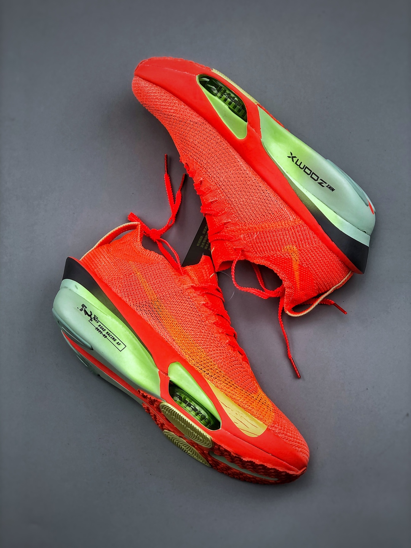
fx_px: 902
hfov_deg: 25.7
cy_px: 274
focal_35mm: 57
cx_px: 206
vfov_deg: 33.8
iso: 20
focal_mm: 6.6
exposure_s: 1/50
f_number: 2.8
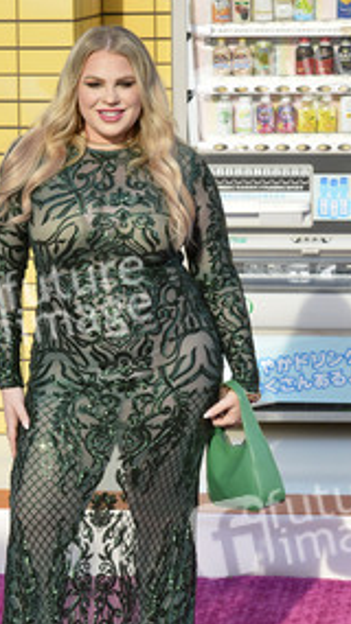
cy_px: 418
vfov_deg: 20.7
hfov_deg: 11.7
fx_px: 1707
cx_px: 104
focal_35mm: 103
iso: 320
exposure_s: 1/250
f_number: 7.1
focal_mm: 70
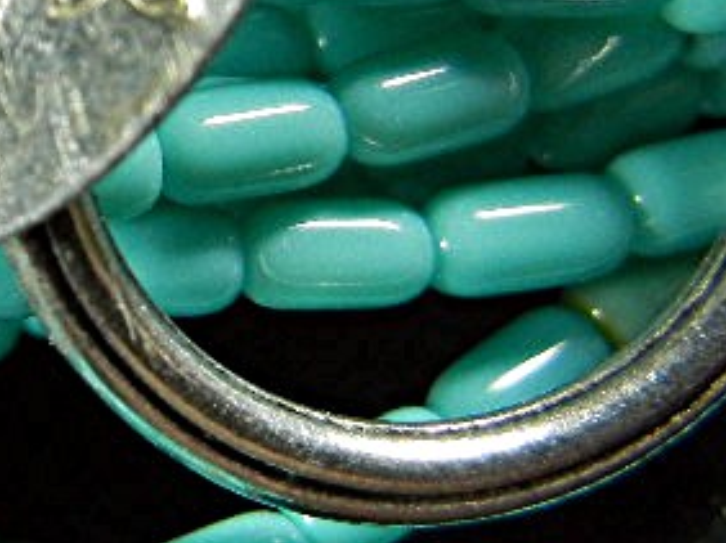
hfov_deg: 17.6
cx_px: -13
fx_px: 2284
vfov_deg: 13.5
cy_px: 134
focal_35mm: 109
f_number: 3.5
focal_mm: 5.4
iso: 317
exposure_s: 1/60
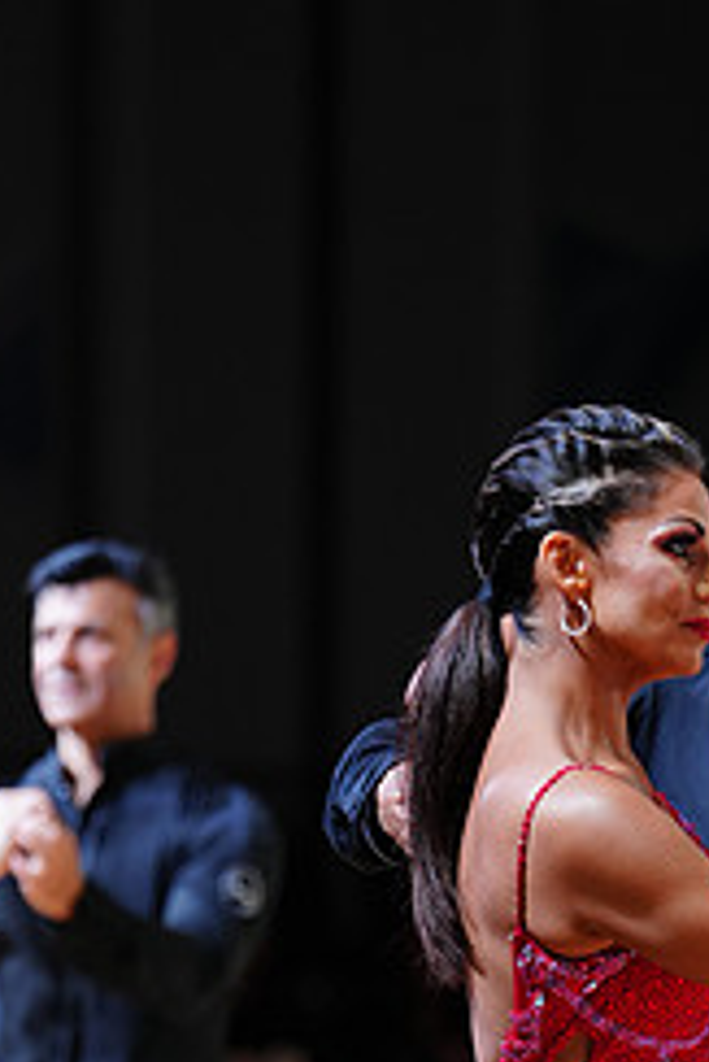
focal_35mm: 321
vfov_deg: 6.4
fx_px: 9469
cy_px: 1227
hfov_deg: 4.3
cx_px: 811
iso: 640
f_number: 2.8
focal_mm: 135
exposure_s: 1/400
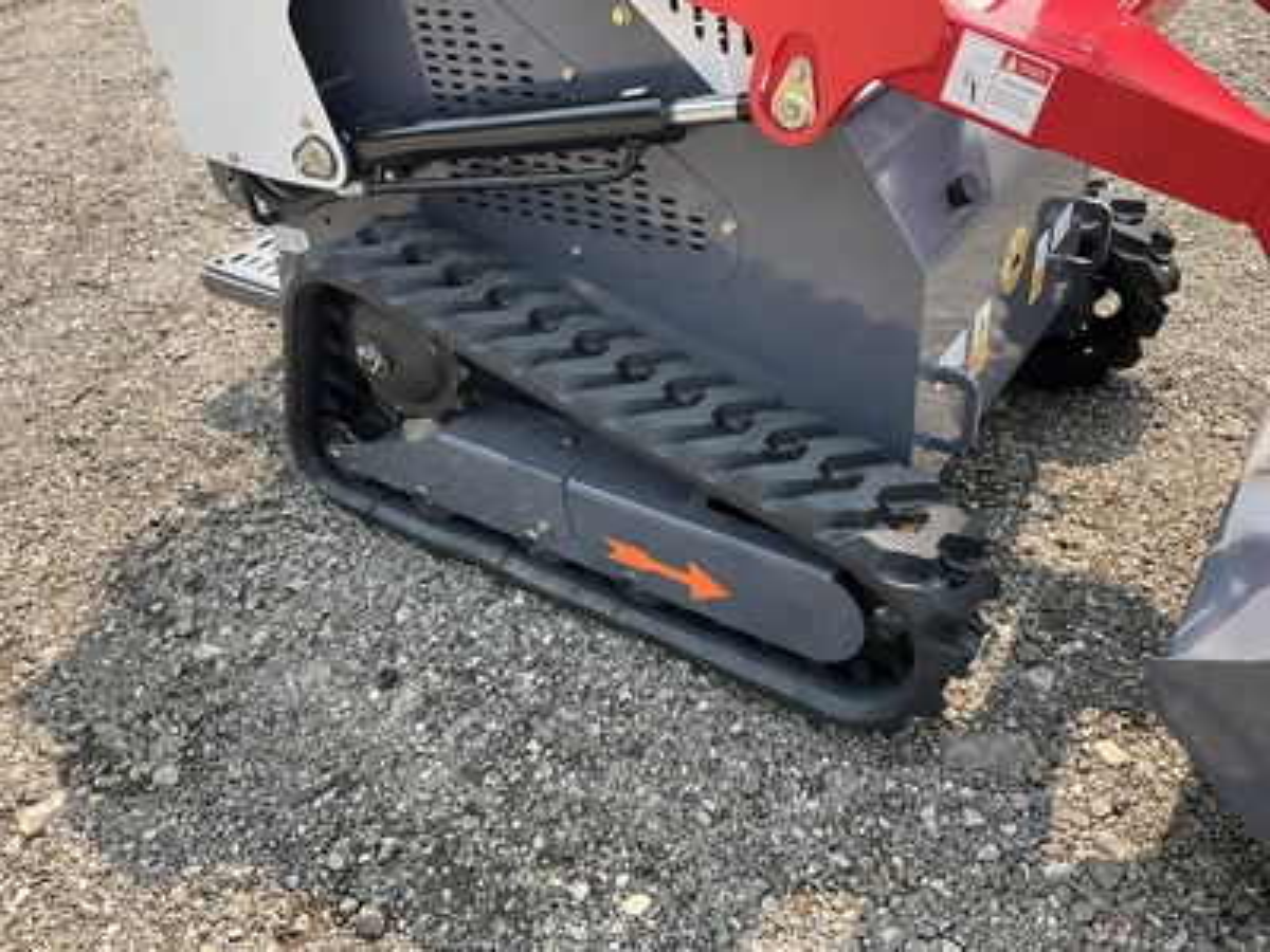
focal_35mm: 29
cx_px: 635
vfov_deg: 48.2
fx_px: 1064
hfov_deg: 61.7
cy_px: 476
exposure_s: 1/358
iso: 25
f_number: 1.8
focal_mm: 3
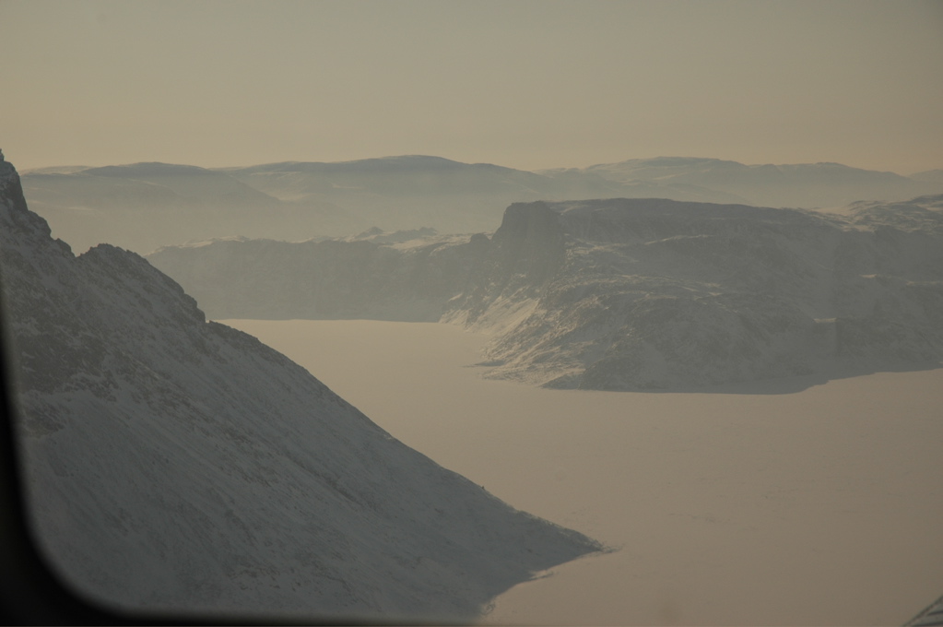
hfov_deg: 19.5
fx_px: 2748
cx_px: 472
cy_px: 314
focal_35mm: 105
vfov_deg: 13.0
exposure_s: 1/250
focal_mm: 70
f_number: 8
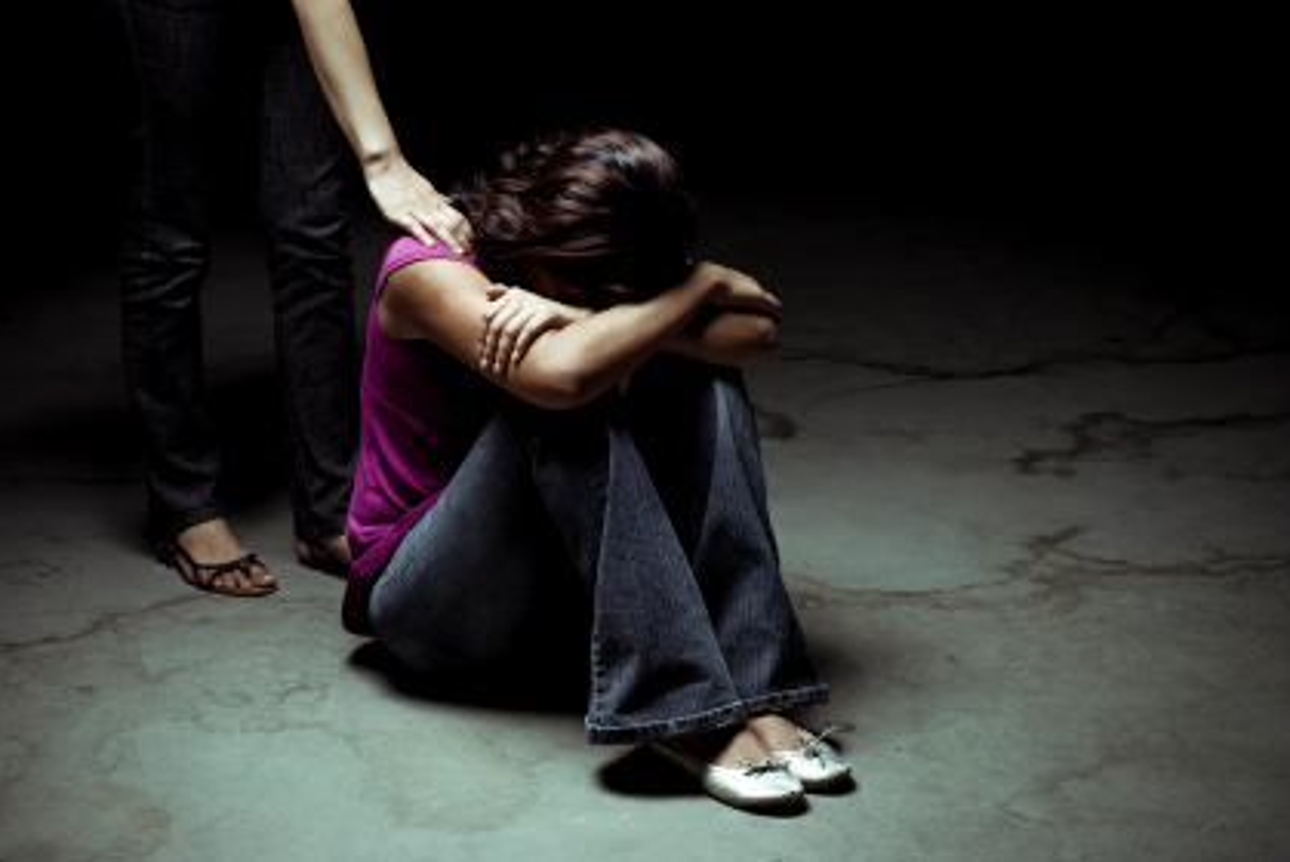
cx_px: 647
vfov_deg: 15.0
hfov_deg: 22.4
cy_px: 429
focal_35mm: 91
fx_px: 3263
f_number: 5.6
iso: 100
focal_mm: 60
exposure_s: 1/160
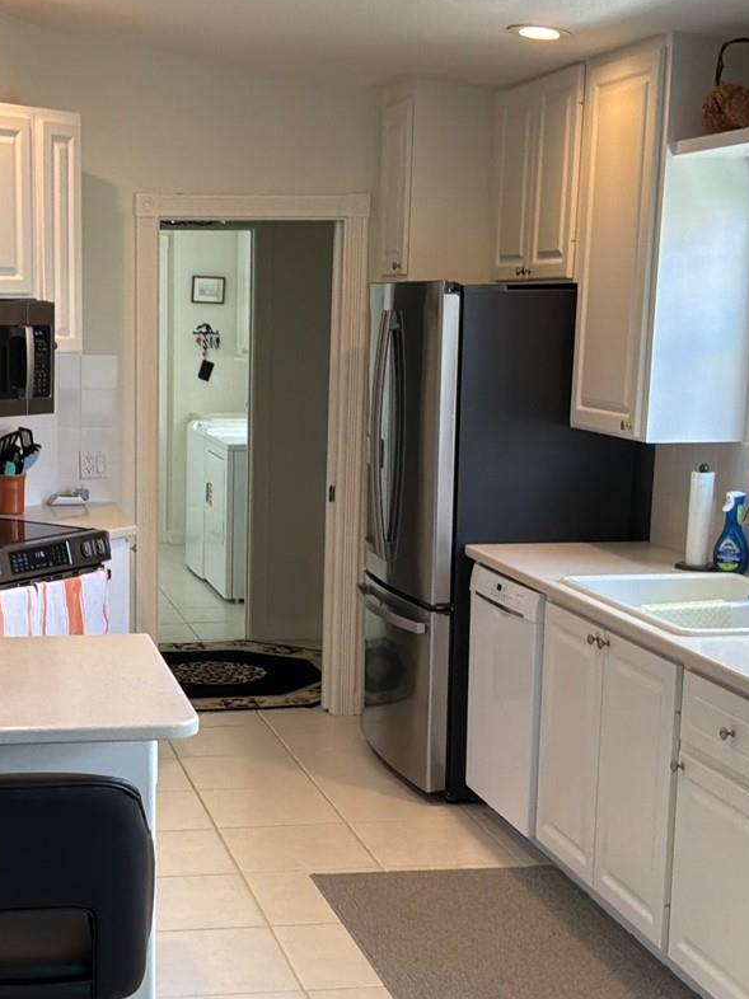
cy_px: 604
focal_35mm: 57
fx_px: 1645
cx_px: 173
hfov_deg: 25.3
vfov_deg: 33.7
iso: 64
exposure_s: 1/60
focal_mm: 3
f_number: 1.8
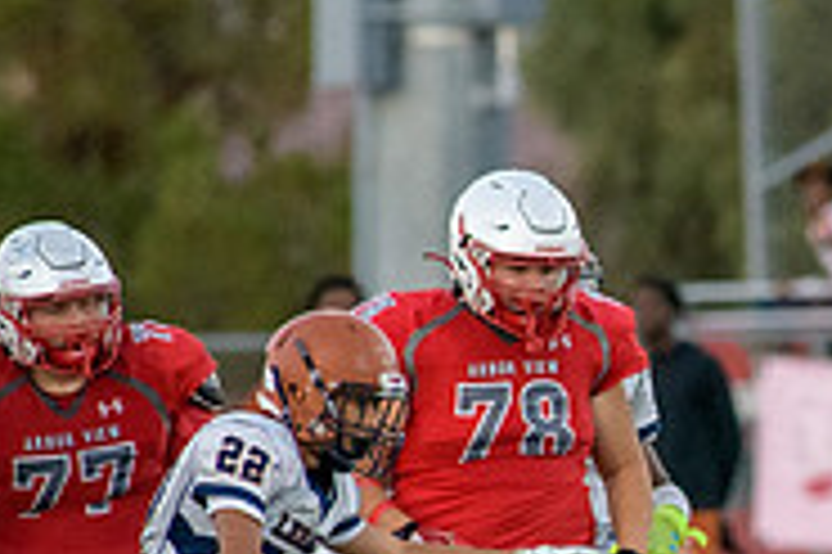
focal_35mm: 942
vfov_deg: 1.5
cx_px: 935
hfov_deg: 2.2
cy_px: 565
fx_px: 21751
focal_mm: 300
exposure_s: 1/6400
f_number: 5
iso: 4000
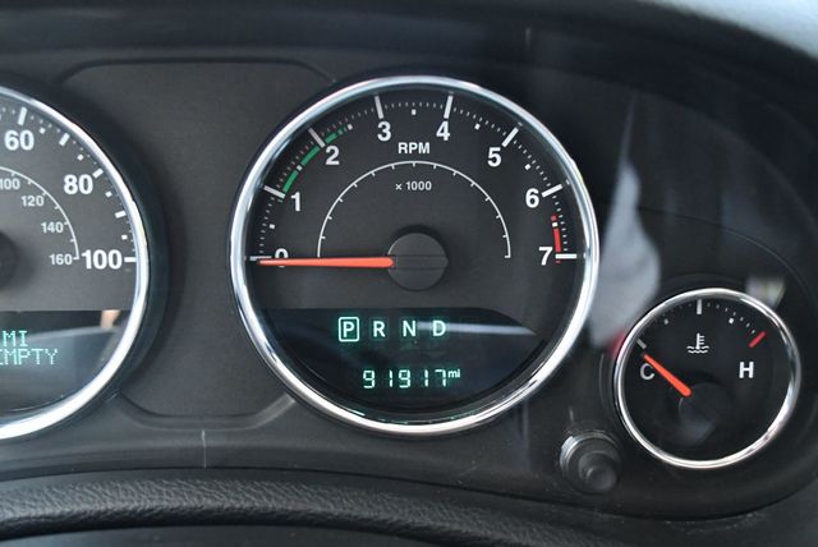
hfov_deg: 41.1
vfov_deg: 28.1
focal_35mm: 48
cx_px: 409
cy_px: 274
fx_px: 1092
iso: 3200
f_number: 4
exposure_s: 1/125
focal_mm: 24
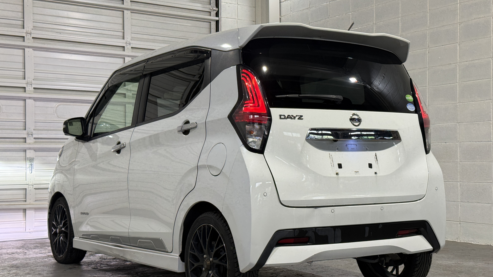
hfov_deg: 39.2
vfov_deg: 22.6
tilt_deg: +0.9
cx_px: 249
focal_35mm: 53
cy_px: 157
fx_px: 693
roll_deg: +0.3
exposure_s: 1/60
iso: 64
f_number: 1.78
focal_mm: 6.76
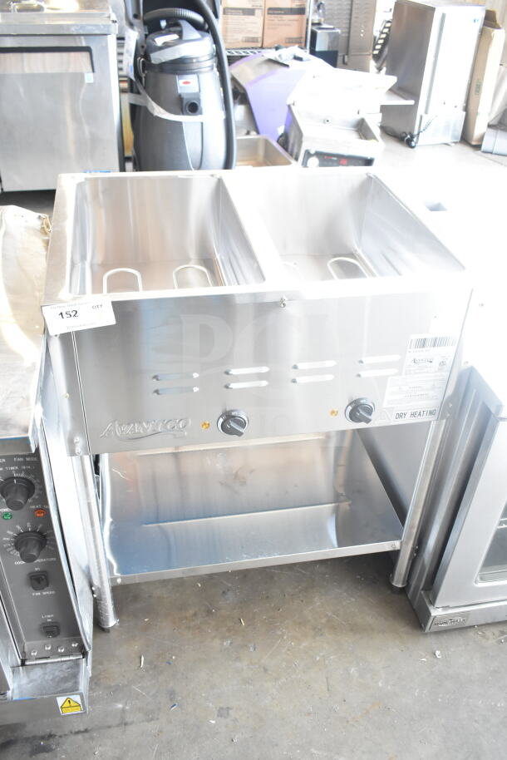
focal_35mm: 32
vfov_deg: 59.5
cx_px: 254
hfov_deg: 41.7
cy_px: 380
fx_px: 665
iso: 1600
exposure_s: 1/80
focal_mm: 21
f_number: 4.5
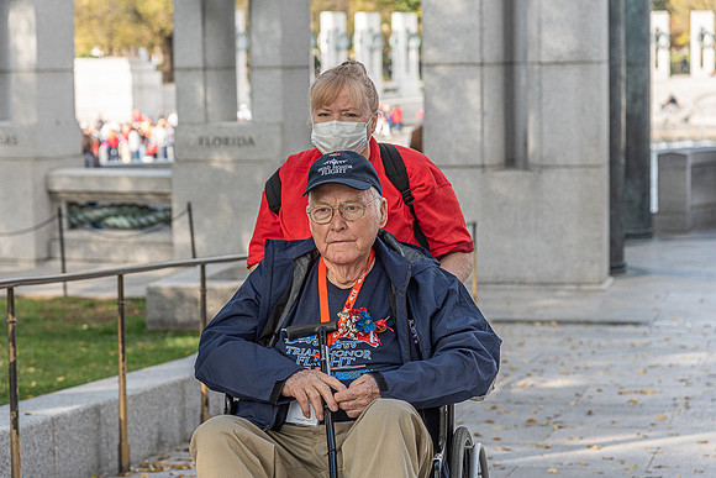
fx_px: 1890
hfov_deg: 21.5
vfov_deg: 14.4
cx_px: 358
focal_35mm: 95
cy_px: 239
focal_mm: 95
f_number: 5.6
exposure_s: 1/500
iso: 500
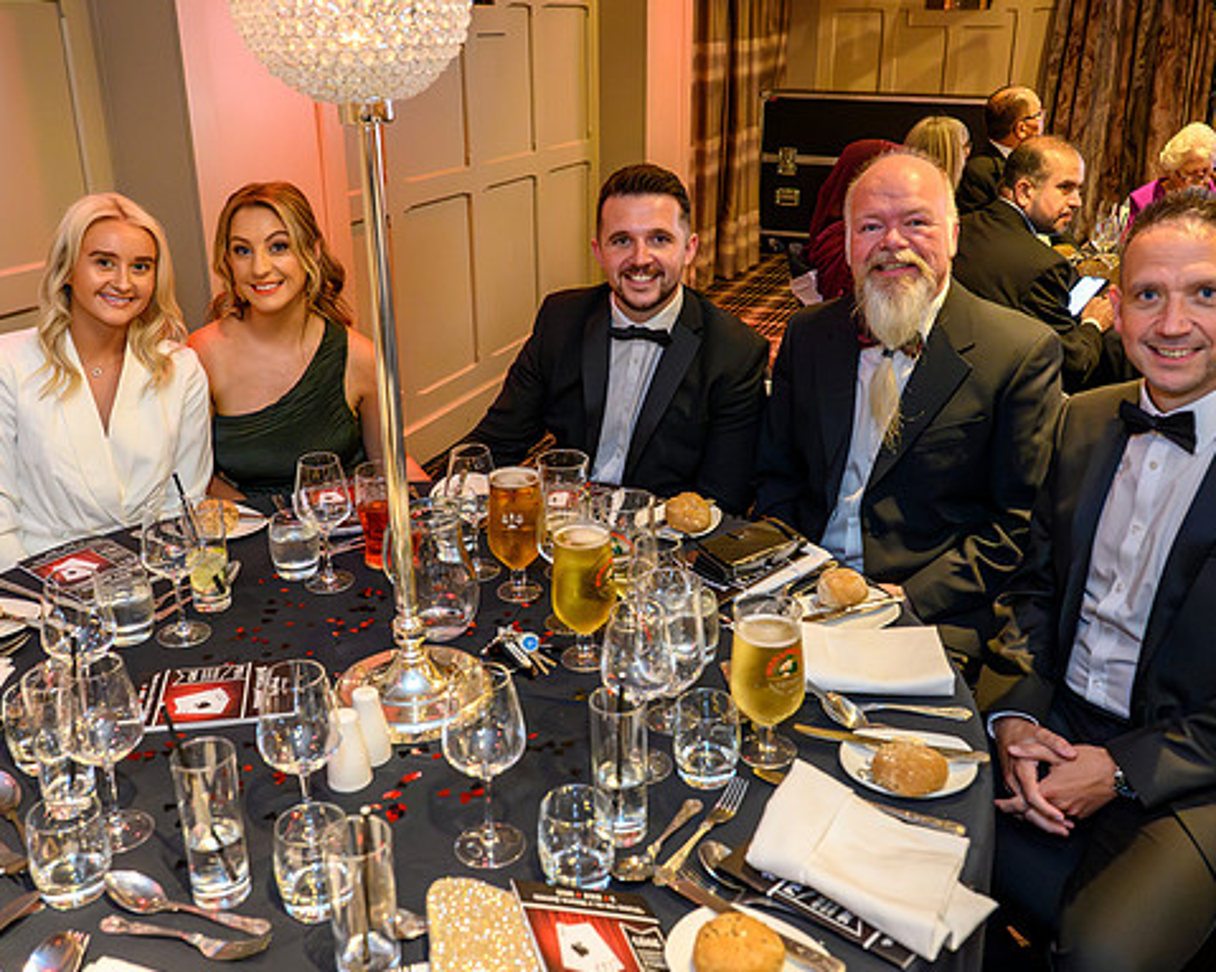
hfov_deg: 52.9
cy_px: 478
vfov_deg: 43.3
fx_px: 1223
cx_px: 599
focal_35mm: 34
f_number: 4
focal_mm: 25.5
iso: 18000
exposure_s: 1/125
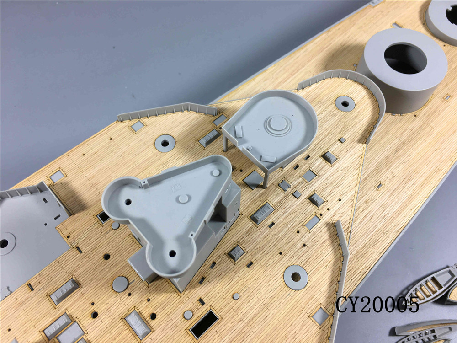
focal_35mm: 29
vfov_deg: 48.2
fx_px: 383
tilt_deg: -63.1
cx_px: 228
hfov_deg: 61.7
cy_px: 172
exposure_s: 1/100
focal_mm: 4.15
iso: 32
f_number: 2.2
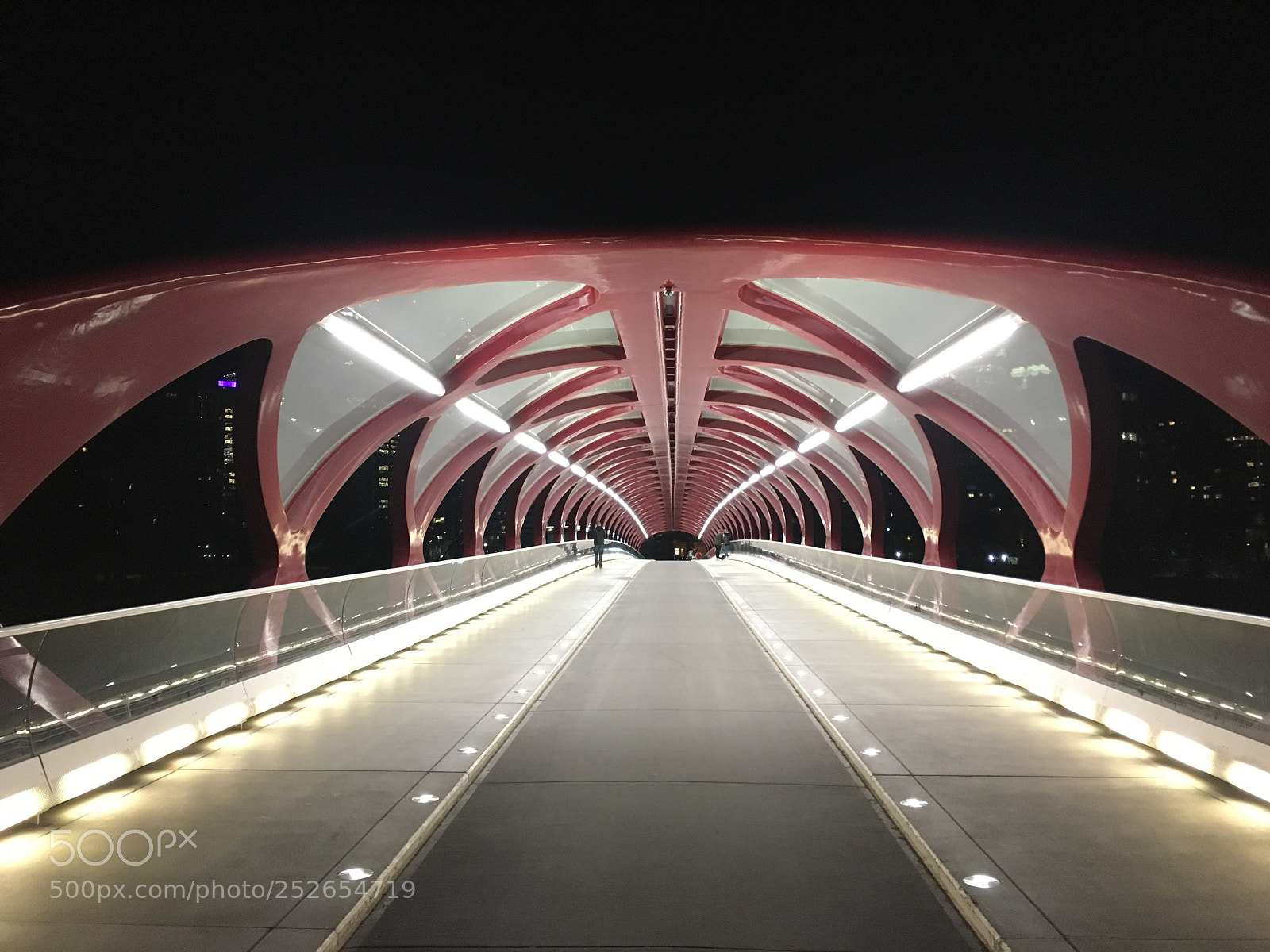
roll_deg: +0.7
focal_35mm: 29
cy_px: 476
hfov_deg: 61.7
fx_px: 1064
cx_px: 635
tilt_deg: +3.3
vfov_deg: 48.2
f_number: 2.2
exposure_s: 1/15
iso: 200
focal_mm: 4.15
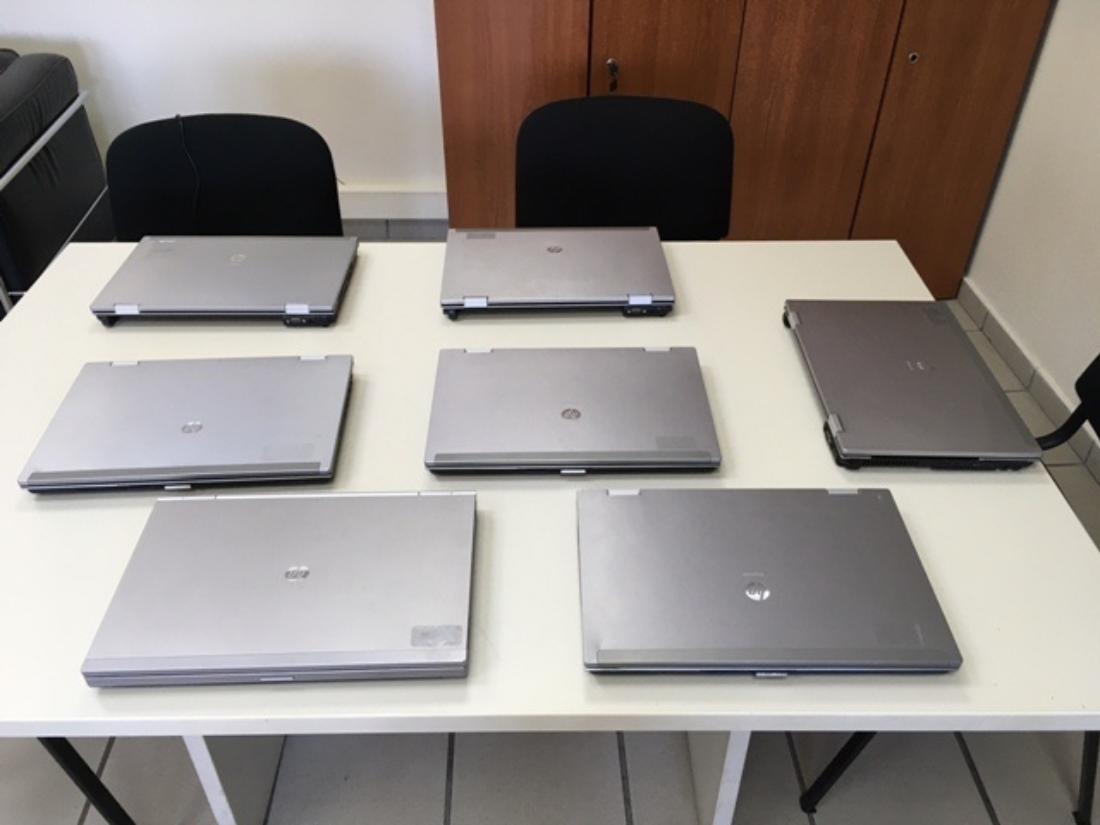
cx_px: 550
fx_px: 922
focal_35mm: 29
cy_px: 412
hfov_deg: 61.7
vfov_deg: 48.2
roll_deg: -1.8
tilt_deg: -37.7
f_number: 2.2
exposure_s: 1/33
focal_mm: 4.15
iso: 40
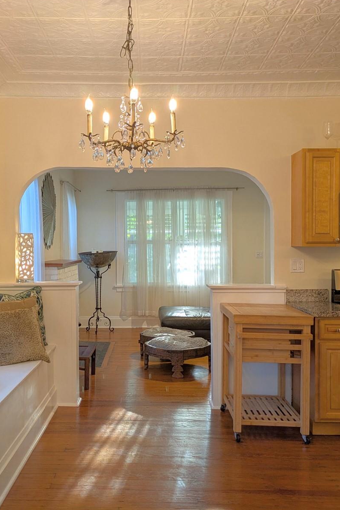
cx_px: 135
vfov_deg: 54.4
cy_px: 253
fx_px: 496
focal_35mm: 35
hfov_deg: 37.7
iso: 67
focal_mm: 5.43
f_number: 1.89
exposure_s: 1/60
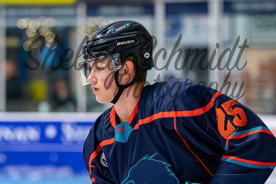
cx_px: 125
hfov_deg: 7.6
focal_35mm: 271
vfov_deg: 5.1
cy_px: 80
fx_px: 2078
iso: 2000
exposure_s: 1/800
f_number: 3.2
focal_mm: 150
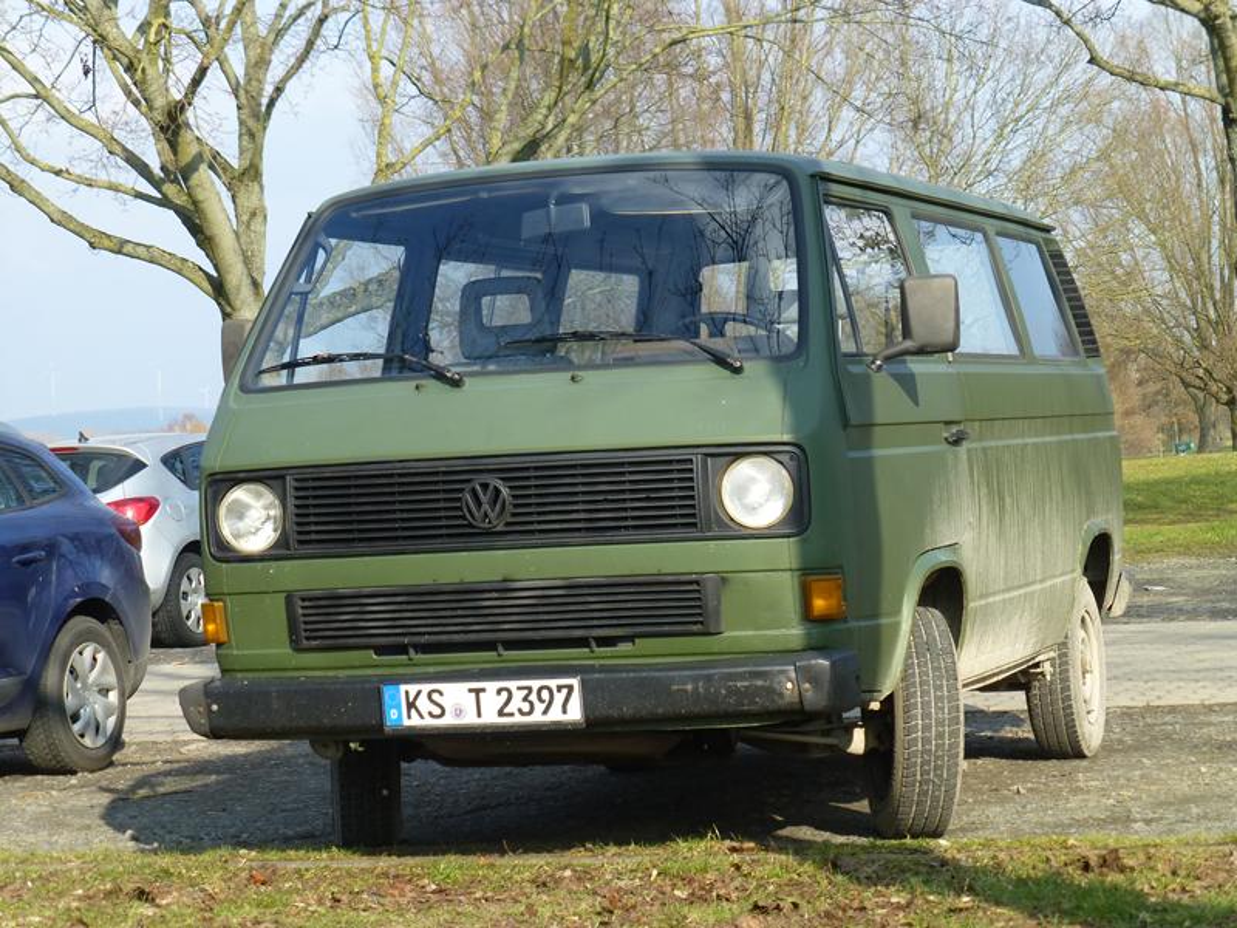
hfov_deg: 20.4
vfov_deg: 15.4
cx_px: 618
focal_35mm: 96
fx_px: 3431
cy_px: 464
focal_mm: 17.1
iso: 100
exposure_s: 1/200
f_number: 5.3
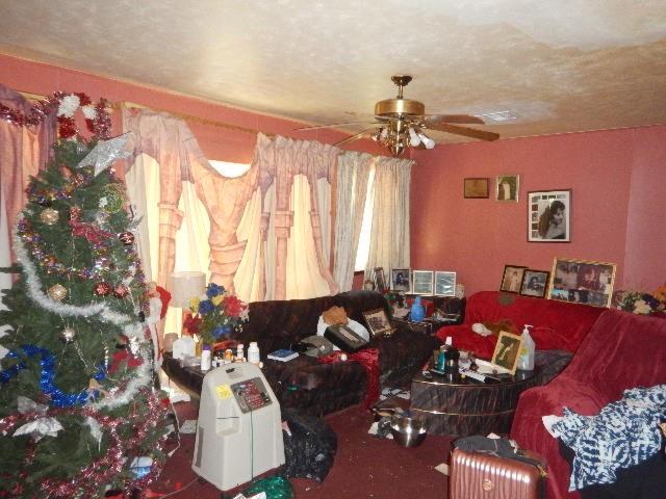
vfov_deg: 56.8
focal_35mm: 24
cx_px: 333
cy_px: 250
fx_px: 462
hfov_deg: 71.6
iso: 560
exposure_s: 1/30
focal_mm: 4.3
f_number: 2.8
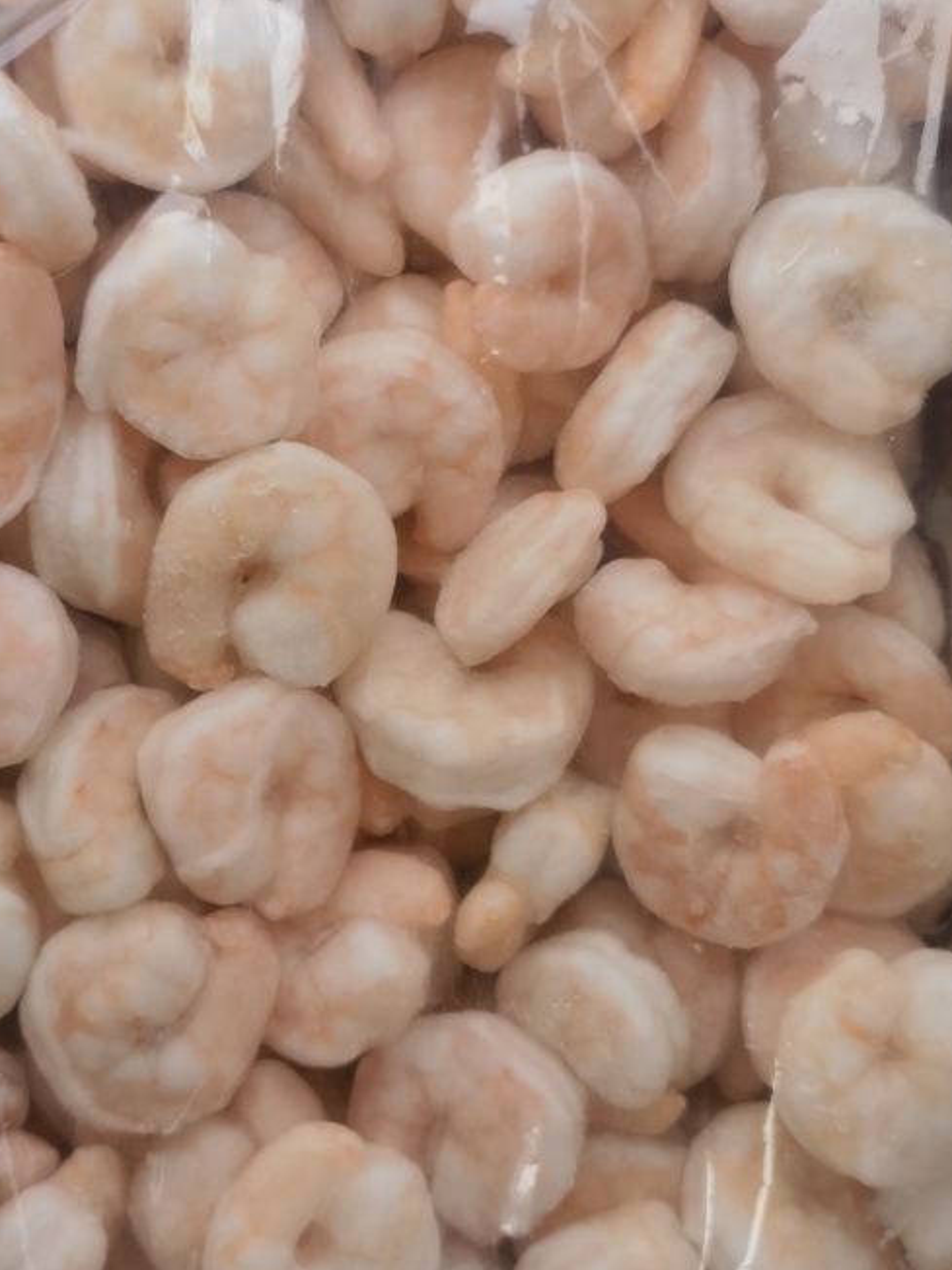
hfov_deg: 26.8
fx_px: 1980
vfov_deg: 35.5
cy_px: 570
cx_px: 280
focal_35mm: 54
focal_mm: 6.67
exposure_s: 1/502
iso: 50
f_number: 1.9
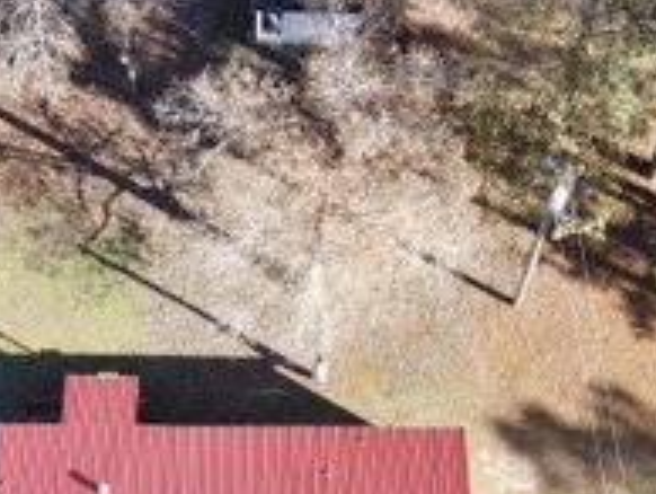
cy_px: 480
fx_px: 1499
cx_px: 201
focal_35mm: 79
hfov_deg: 24.5
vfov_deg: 18.3
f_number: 2.8
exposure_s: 1/100
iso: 100
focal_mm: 4.5
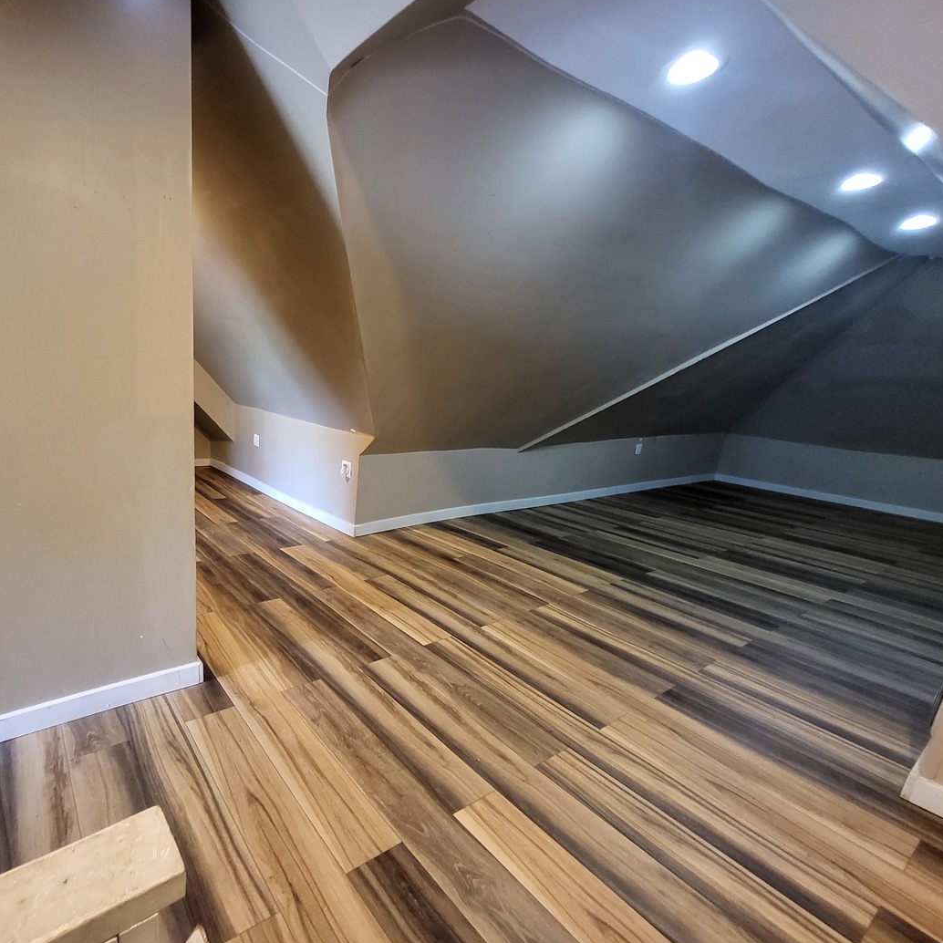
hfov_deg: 85.1
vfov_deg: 87.4
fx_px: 493
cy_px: 482
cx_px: 335
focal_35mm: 16
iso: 500
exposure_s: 1/30
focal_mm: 1.74
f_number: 2.2
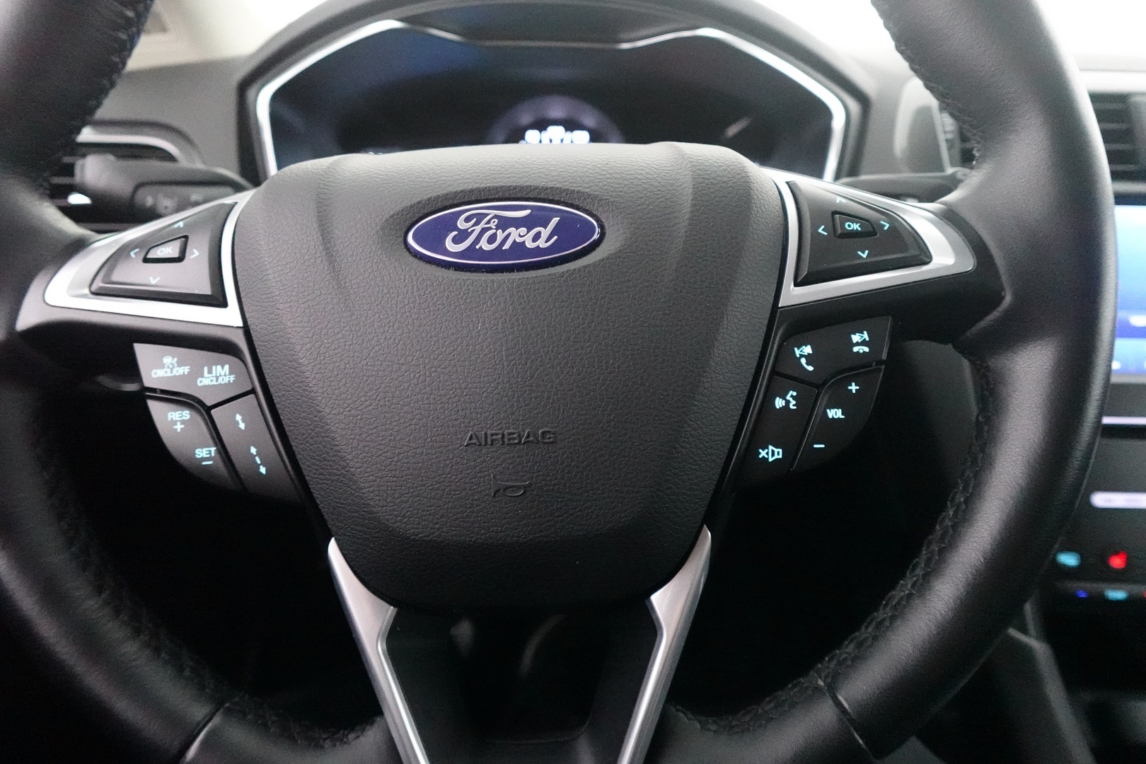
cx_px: 573
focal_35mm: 20
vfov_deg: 61.9
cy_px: 382
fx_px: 637
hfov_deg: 84.0
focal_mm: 7.6
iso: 6400
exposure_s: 1/80
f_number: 2
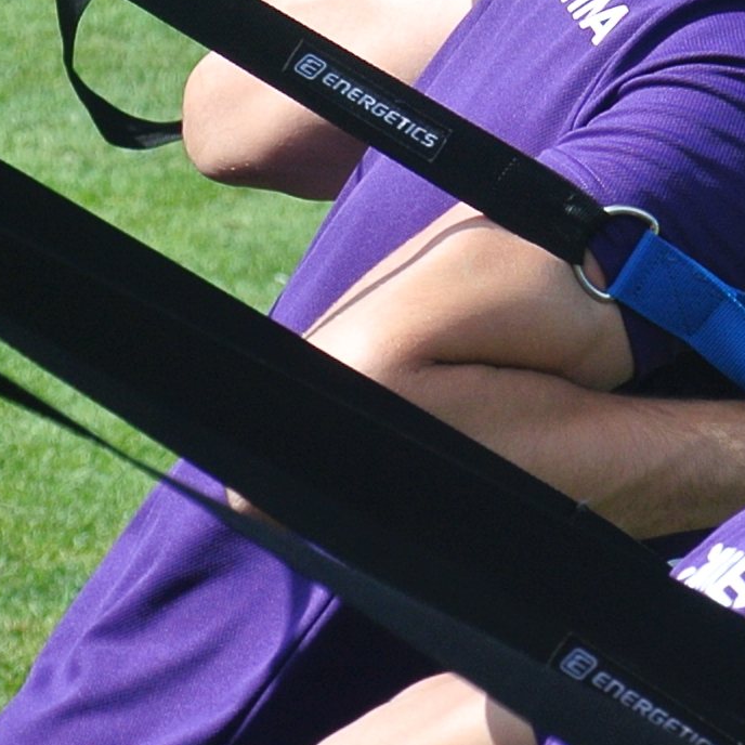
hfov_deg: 2.4
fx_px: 17945
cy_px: -616
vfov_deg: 2.4
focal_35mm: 737
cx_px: 1343
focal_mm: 57.2
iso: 100
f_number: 4.5
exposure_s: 1/500
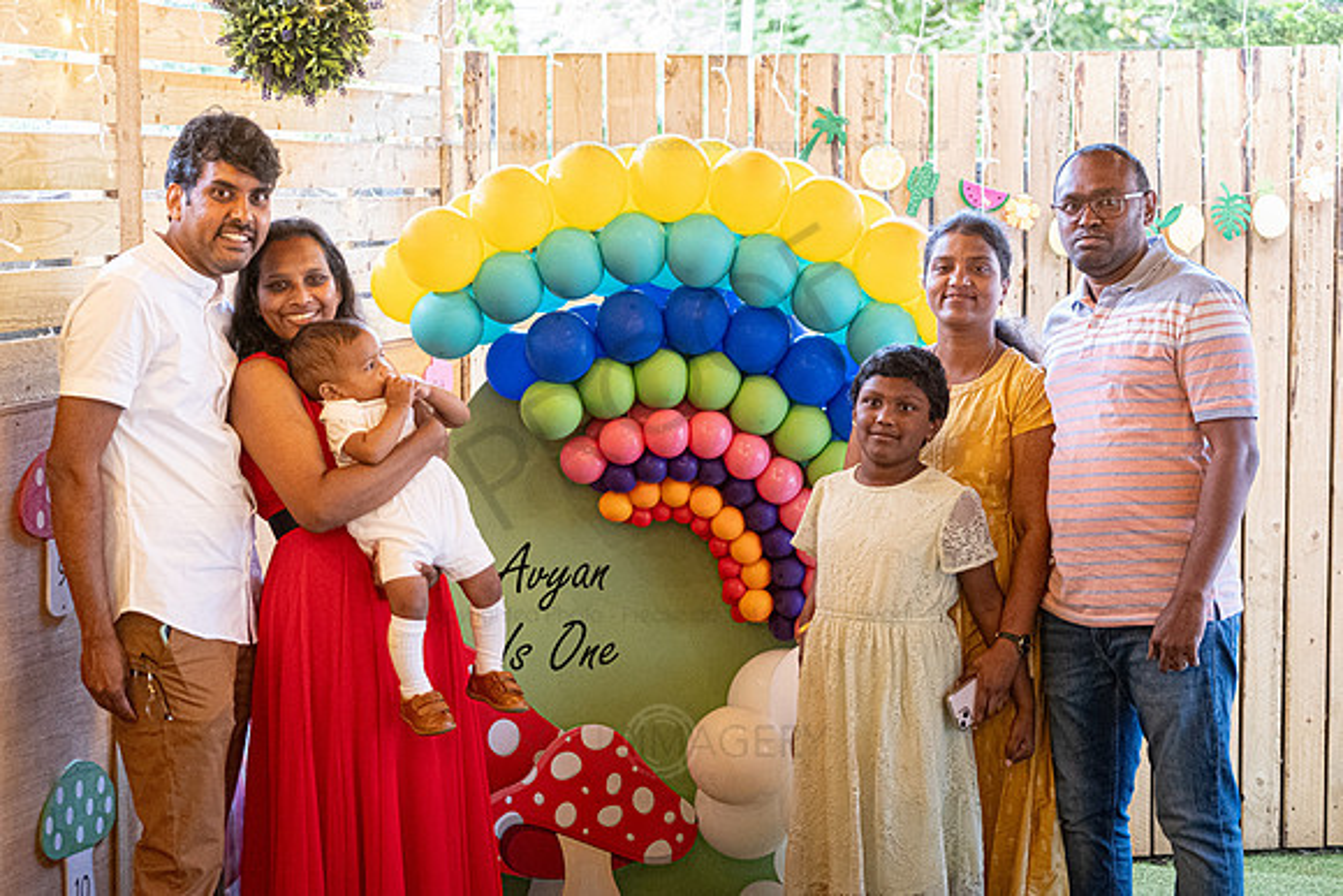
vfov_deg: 18.2
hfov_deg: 27.0
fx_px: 2798
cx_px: 672
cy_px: 448
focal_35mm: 75
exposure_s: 1/60
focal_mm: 50
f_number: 2.8
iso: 3200
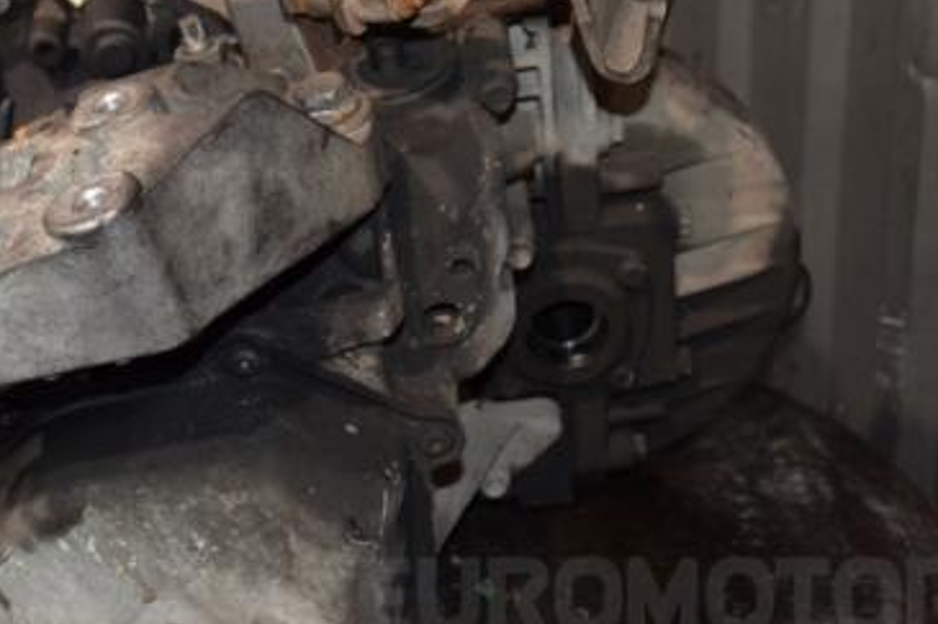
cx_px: 311
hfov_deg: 29.1
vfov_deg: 19.7
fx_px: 1797
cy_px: 254
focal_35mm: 69
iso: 800
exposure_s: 1/60
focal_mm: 28
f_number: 5
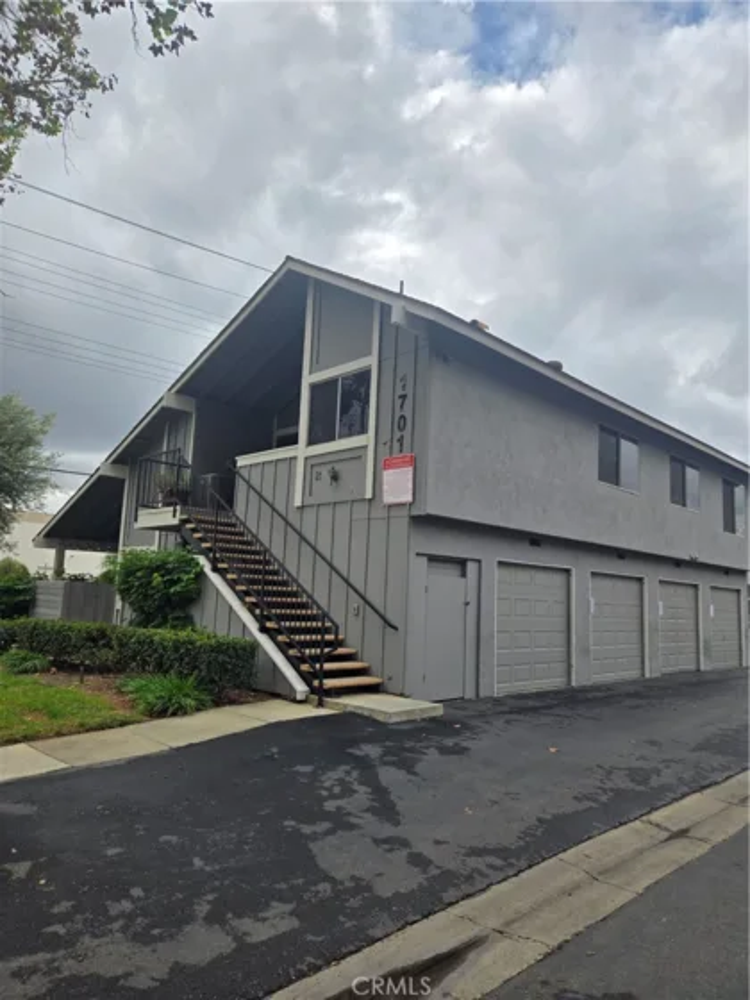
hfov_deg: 58.9
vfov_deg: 73.9
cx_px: 375
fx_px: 664
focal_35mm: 23
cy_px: 500
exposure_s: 1/1686
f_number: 1.8
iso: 25
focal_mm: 5.4
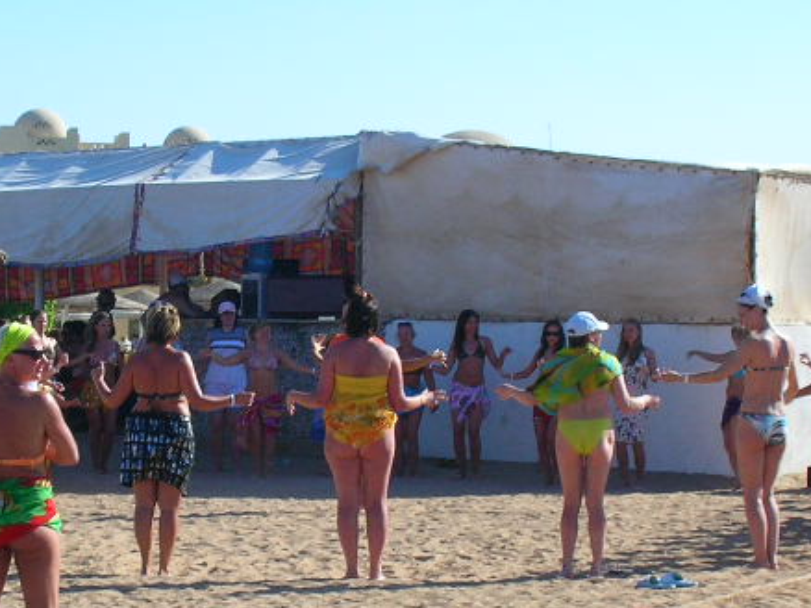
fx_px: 2904
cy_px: 400
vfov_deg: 11.9
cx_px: 207
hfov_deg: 15.8
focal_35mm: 124
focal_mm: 8.8
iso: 50
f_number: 10.5
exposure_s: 1/61
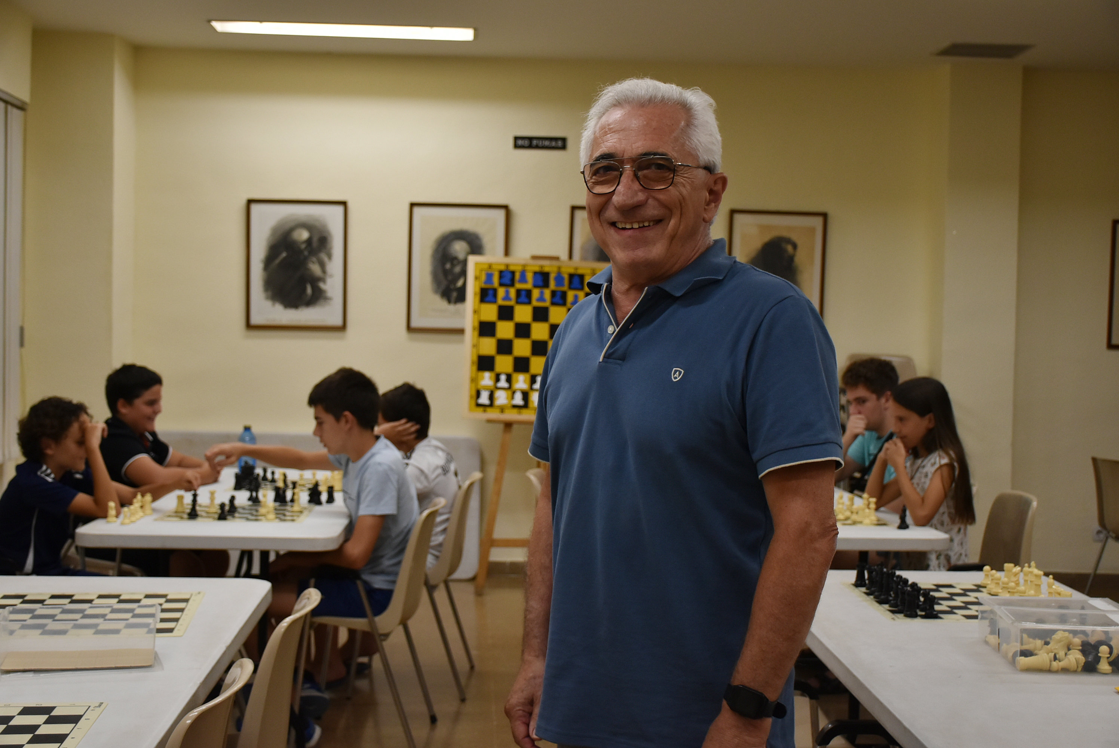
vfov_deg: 29.9
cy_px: 374
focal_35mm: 45
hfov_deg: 43.6
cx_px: 560
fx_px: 1400
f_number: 4
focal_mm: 30
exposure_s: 1/125
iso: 800
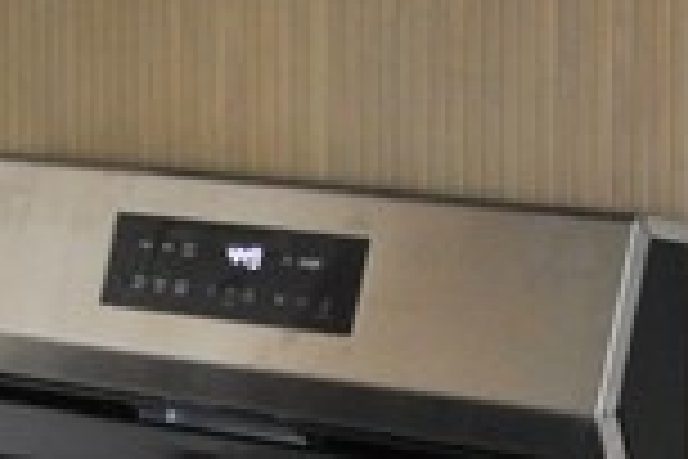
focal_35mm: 199
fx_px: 3803
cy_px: 430
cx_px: -7
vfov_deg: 6.9
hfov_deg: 10.3
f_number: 22
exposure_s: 1/3
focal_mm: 28
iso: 1250
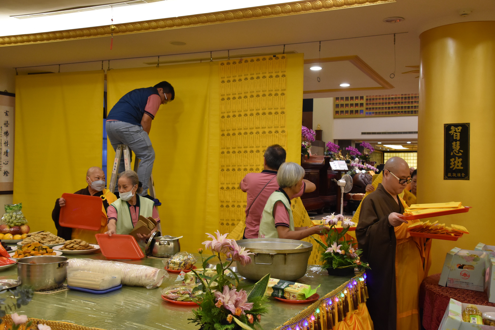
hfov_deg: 49.6
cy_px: 165
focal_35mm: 39
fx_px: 536
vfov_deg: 34.2
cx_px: 248
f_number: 5
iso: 1600
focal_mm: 26
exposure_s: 1/100
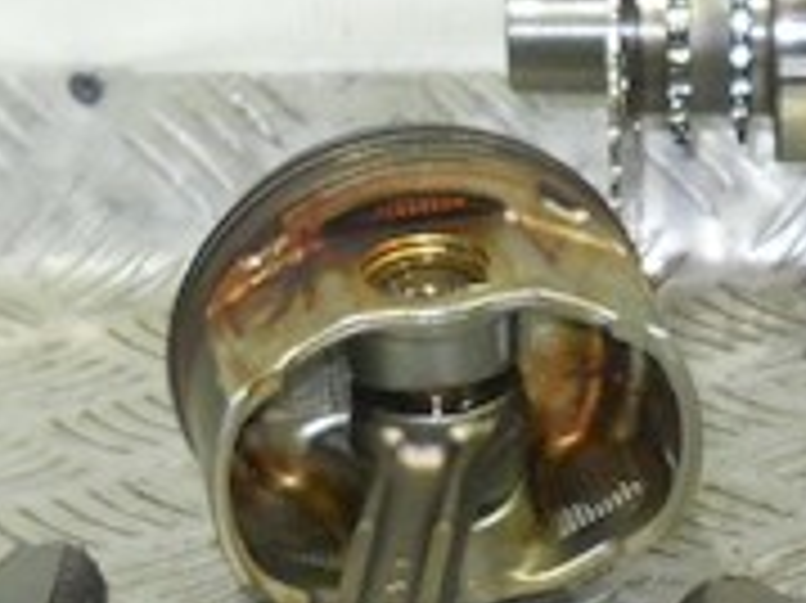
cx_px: 829
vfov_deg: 9.9
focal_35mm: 147
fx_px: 3420
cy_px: 756
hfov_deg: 13.2
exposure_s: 1/30
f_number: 3.1
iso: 320
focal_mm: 6.72
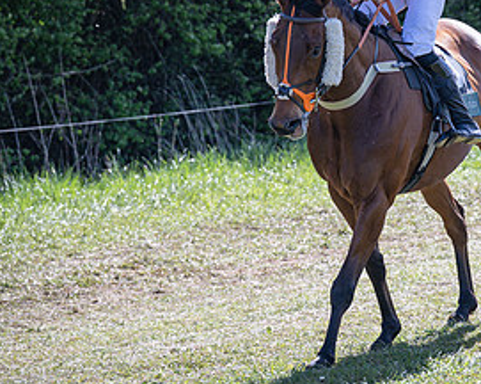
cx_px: 319
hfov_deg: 6.2
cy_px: 130
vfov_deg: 5.0
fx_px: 4407
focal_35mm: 310
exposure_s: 1/1000
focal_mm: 99
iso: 400
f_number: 4
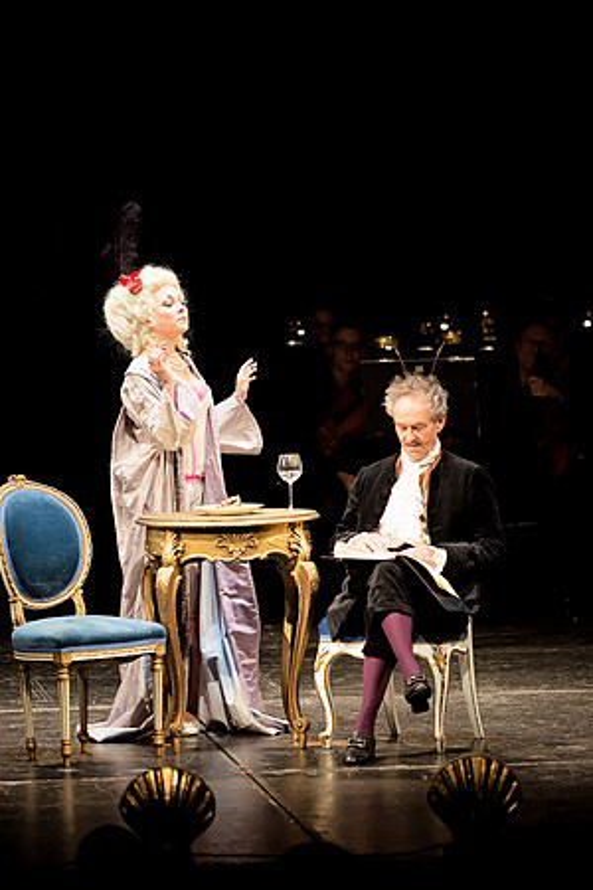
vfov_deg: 10.3
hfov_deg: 6.9
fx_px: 4941
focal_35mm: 200
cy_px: 445
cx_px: 296
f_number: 6.7
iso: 1250
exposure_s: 1/200
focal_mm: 200
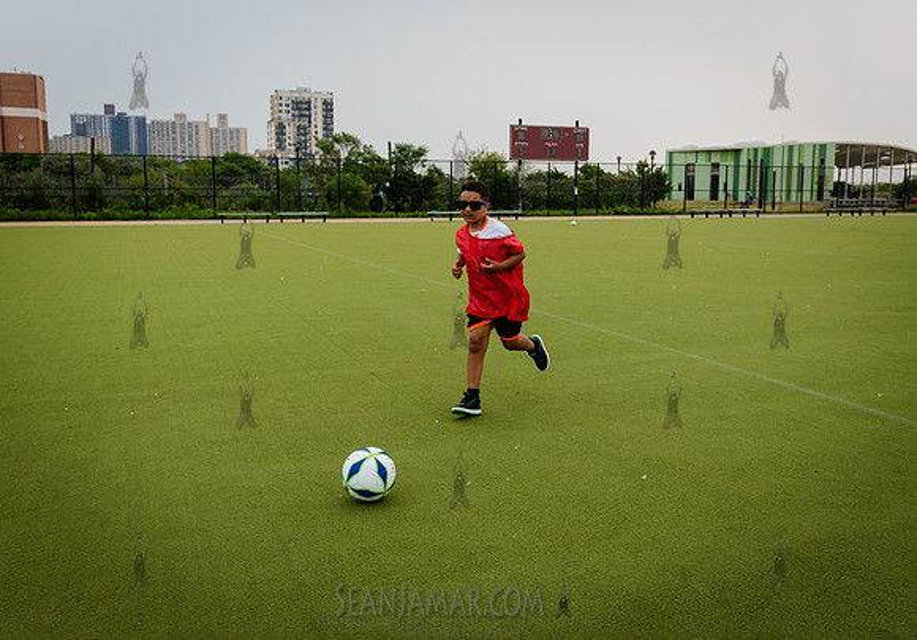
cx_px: 495
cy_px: 303
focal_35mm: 33
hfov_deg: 56.4
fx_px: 854
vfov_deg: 41.1
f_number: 4
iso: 250
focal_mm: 28
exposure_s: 1/1250
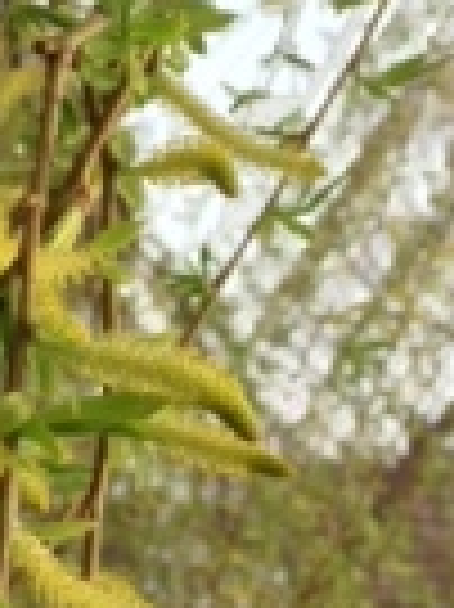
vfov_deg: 16.2
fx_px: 2137
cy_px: 360
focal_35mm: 122
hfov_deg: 11.3
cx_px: -353
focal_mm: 4.13
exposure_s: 1/267
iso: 50
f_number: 2.4
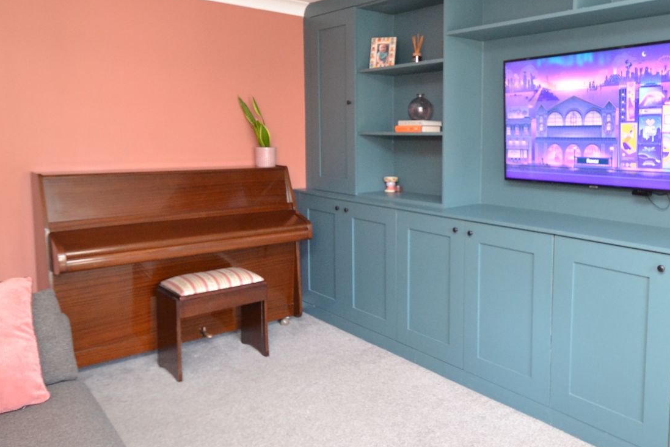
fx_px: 521
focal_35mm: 28
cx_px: 456
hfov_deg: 63.5
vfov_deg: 46.1
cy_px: 173
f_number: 3.5
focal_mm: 10
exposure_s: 1/60
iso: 1400
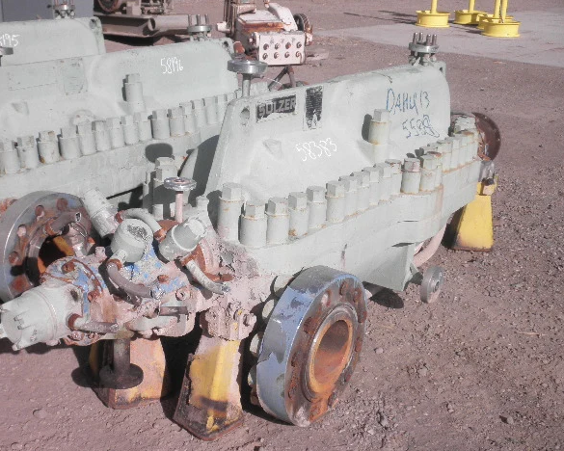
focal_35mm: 47
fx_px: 785
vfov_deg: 32.1
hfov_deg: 39.5
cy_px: 230
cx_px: 261
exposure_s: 1/160
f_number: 9.6
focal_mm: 7.9
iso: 64
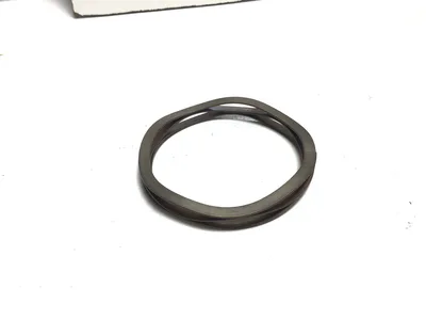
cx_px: 213
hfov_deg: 58.4
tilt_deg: -41.2
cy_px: 160
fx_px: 381
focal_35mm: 31
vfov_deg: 45.4
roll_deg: +5.5
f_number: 2.4
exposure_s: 1/120
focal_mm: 3.3
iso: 25
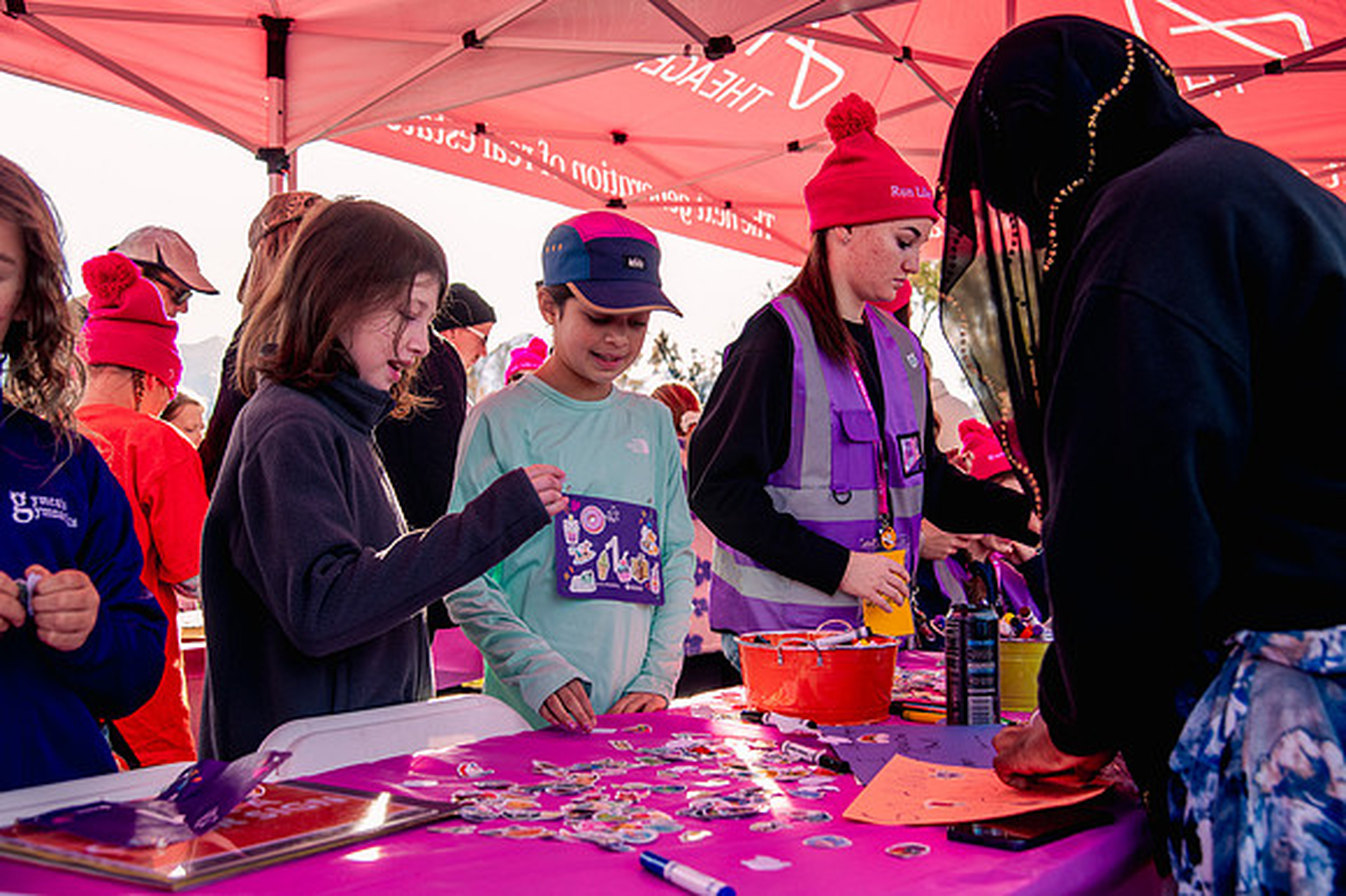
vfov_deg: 34.0
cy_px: 448
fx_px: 1463
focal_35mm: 39
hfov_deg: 49.4
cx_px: 673
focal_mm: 38
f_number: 5
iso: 800
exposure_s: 1/640
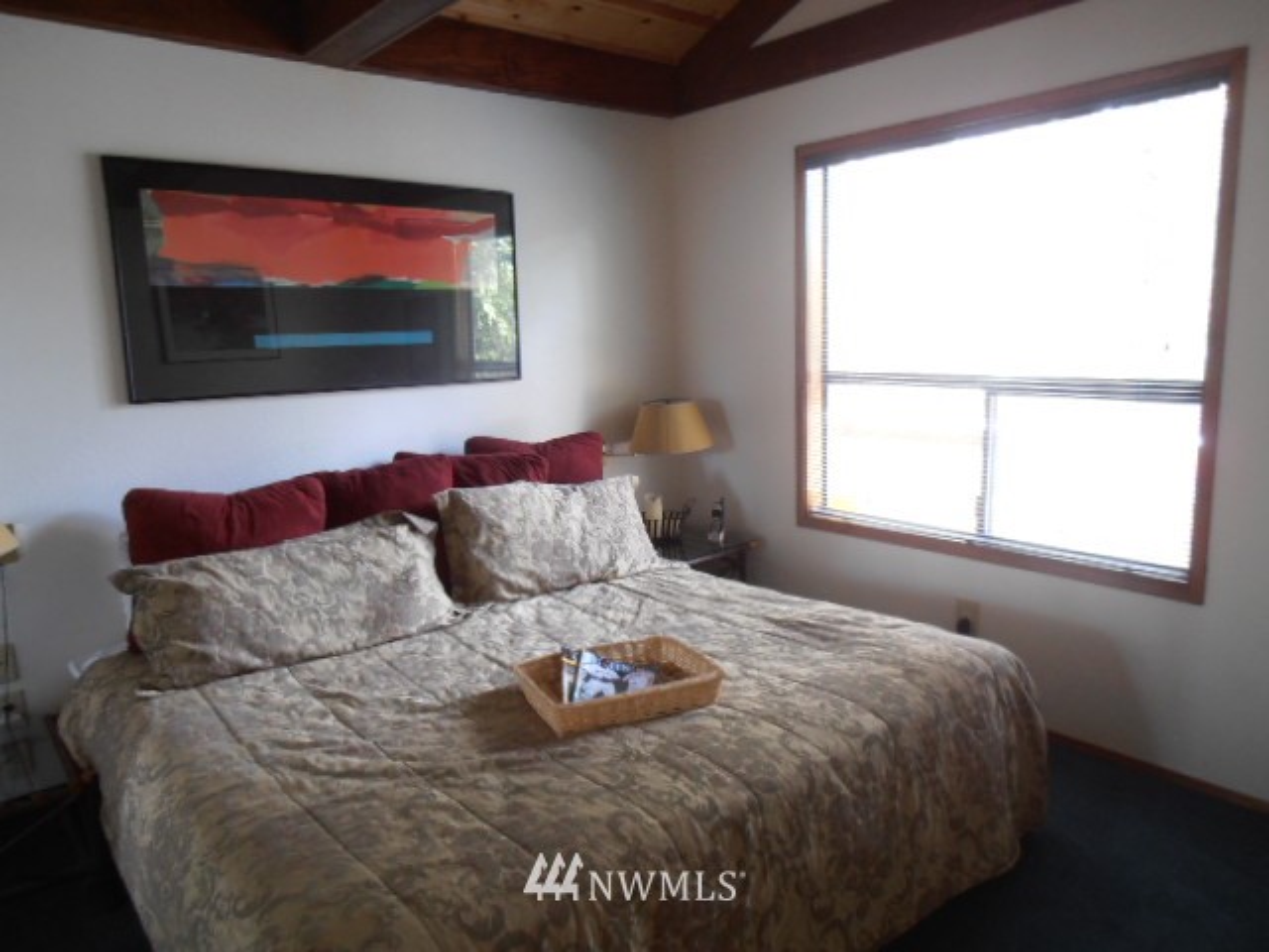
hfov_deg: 71.6
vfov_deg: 56.8
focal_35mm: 24
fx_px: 880
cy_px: 476
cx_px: 634
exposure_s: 1/6
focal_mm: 4.2
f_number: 3
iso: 125
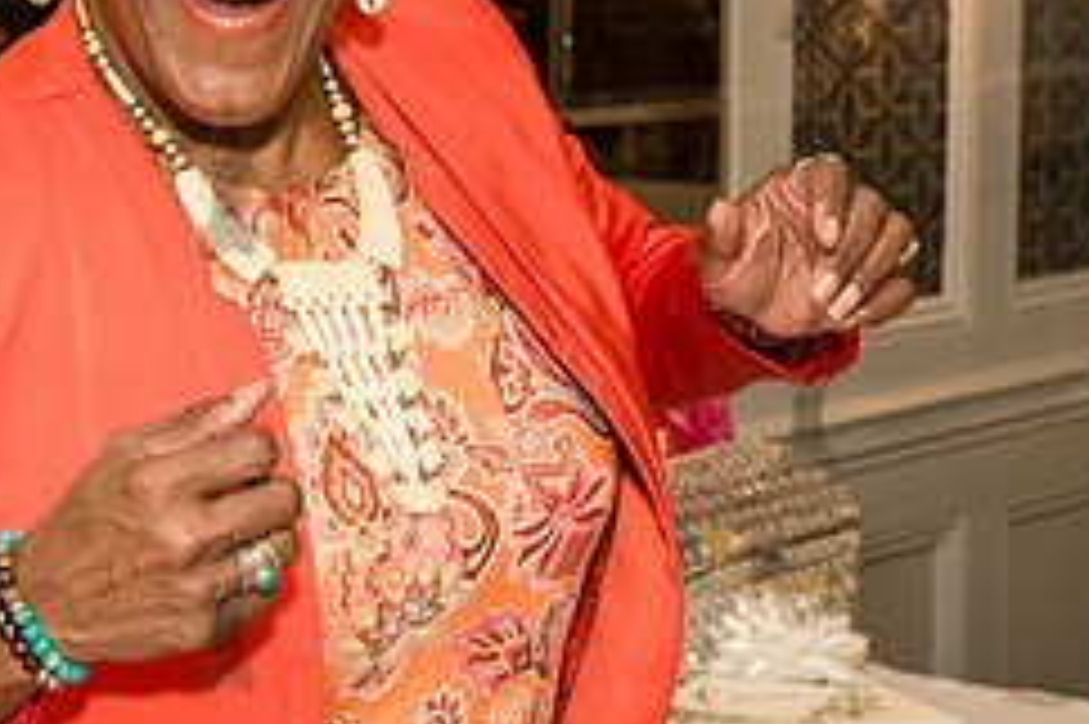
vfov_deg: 13.0
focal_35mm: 105
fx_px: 3174
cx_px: 340
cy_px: 236
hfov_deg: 19.4
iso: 1600
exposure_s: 1/160
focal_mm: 32
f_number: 3.5
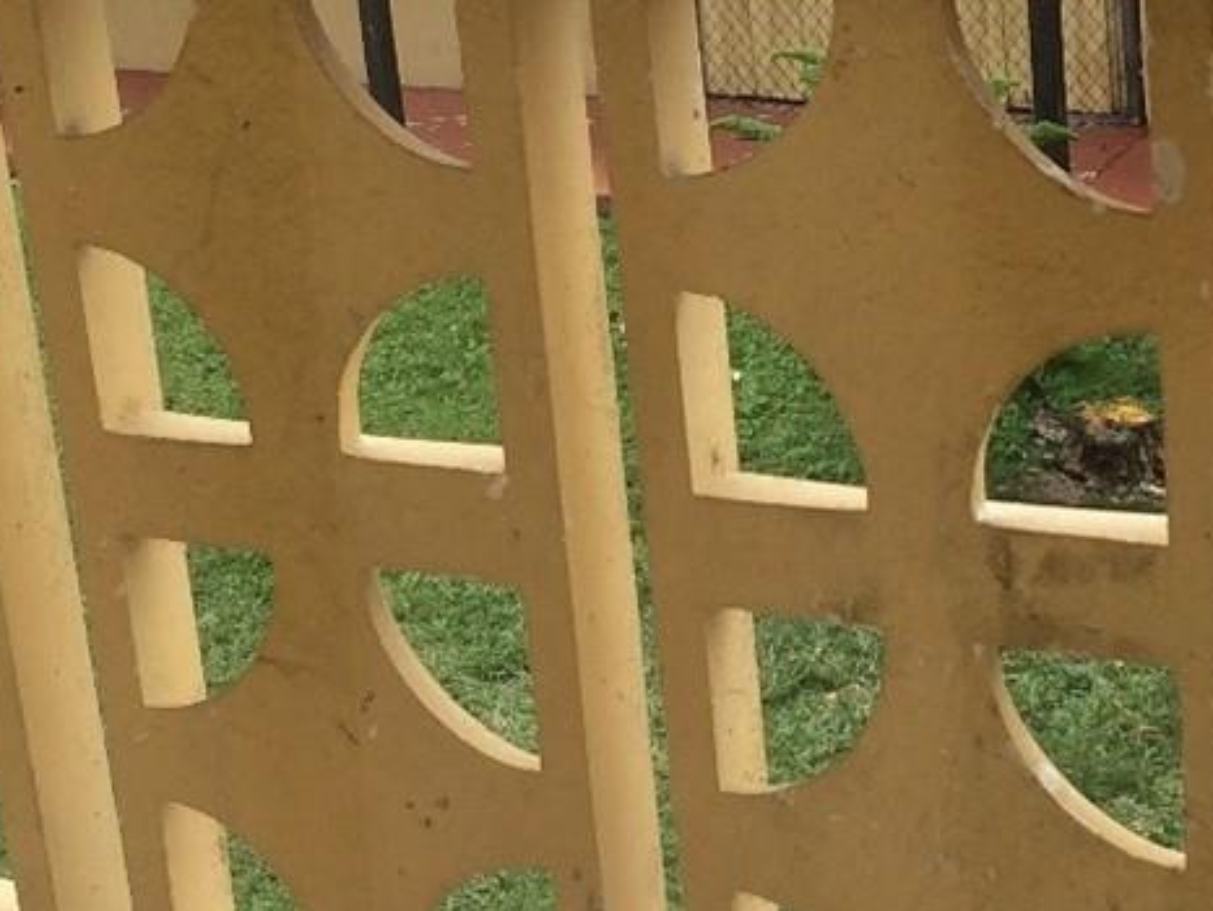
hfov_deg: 19.0
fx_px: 3611
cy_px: 416
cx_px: 877
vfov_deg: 14.4
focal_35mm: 103
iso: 32
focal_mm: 4.12
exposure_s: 1/820
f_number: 2.2
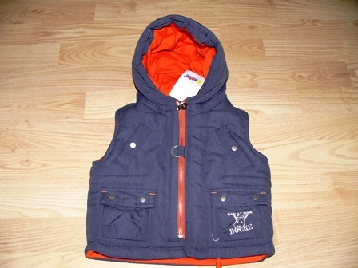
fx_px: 372
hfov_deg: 51.4
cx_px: 179
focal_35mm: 36
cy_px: 134
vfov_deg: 39.7
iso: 100
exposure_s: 1/80
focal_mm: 6
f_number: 2.8
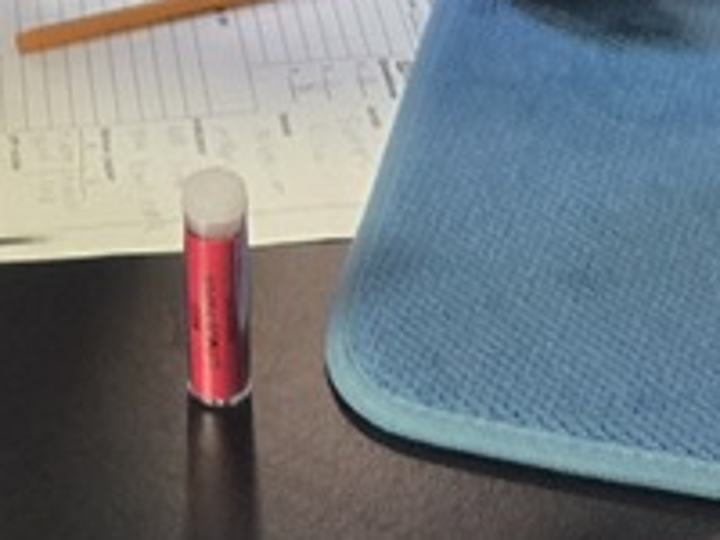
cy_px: -745
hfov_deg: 16.4
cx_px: 54
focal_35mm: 118
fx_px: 2454
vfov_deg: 10.7
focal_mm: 6.3
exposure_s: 1/60
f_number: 1.7
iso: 500
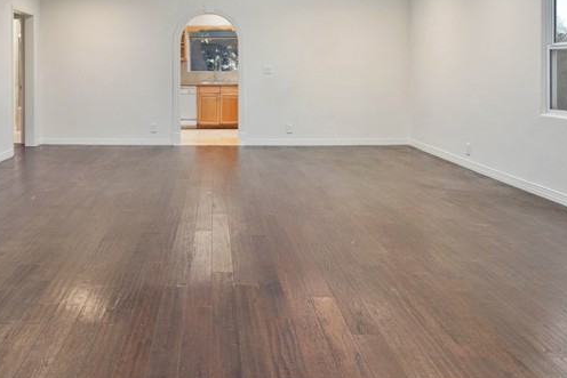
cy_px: 67
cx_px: 186
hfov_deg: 55.9
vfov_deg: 38.3
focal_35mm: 33
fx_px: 520
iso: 400
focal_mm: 16
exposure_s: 1/50
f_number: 7.1
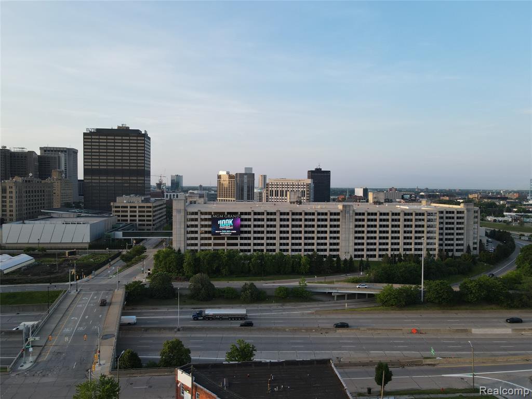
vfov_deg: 56.8
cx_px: 266
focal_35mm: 24
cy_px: 200
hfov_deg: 71.6
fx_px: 369
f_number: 2.8
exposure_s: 1/160
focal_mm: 4.5
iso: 110
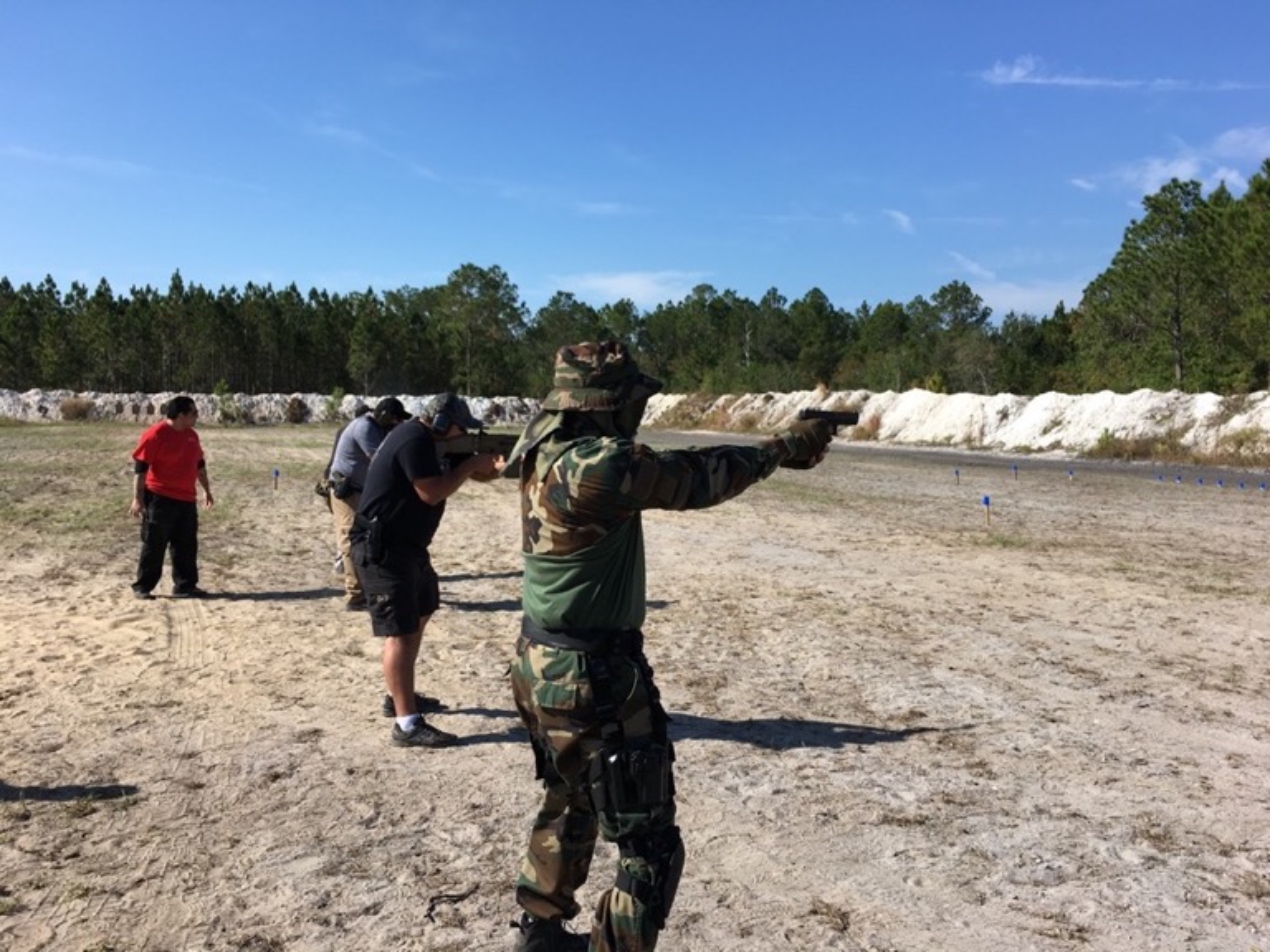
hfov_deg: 61.7
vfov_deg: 48.2
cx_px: 635
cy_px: 476
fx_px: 1064
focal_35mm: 29
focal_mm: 4.15
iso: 25
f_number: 2.2
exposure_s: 1/1508
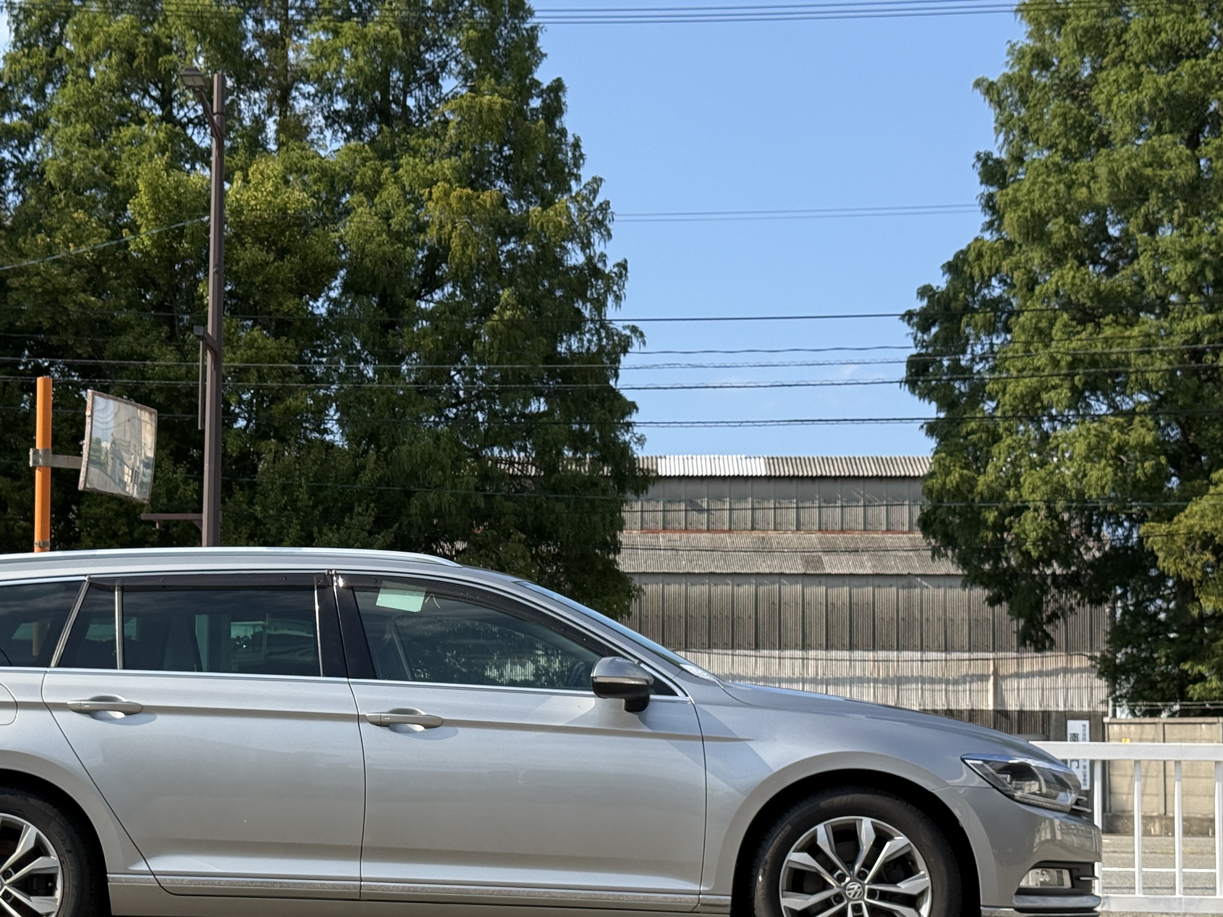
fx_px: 2261
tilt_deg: +3.8
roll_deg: -0.6
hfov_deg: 30.1
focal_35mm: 64
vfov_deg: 22.8
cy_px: 610
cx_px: 414
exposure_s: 1/4098
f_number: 1.78
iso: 80
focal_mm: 6.76
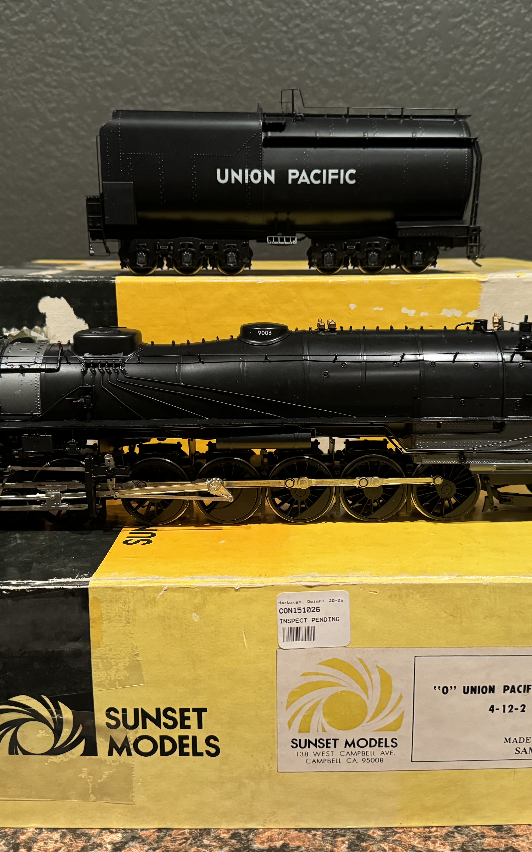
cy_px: 426
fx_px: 789
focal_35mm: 34
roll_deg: +0.8
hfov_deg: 37.3
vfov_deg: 56.7
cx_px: 280
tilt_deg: -13.4
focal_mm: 6.76
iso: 800
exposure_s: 1/60
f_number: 1.78
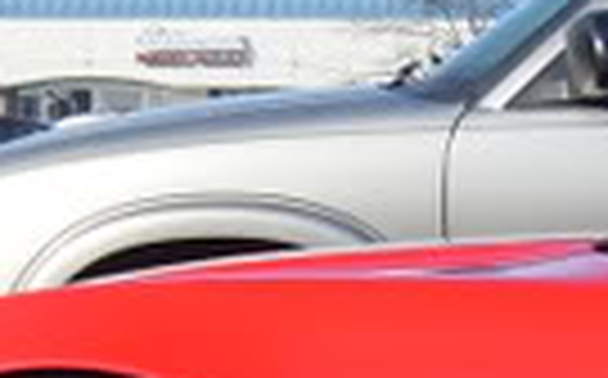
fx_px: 3542
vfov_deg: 6.1
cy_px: 459
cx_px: 1000
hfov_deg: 9.5
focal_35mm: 214
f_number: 7
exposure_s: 1/90
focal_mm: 6.3
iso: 80
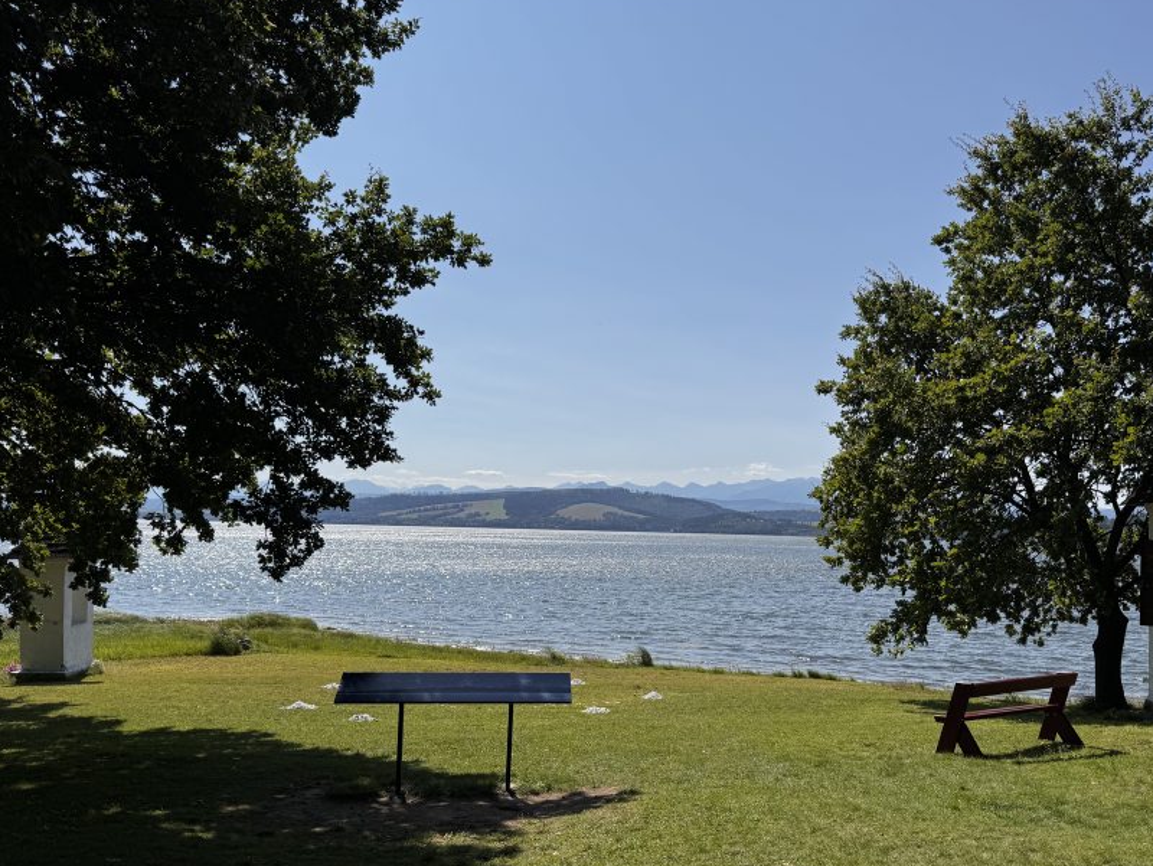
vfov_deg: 46.6
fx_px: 1000
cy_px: 521
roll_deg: -1.3
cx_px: 663
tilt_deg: +0.9
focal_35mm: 30
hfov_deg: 59.7
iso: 80
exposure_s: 1/9009
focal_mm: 6.76
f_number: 1.78
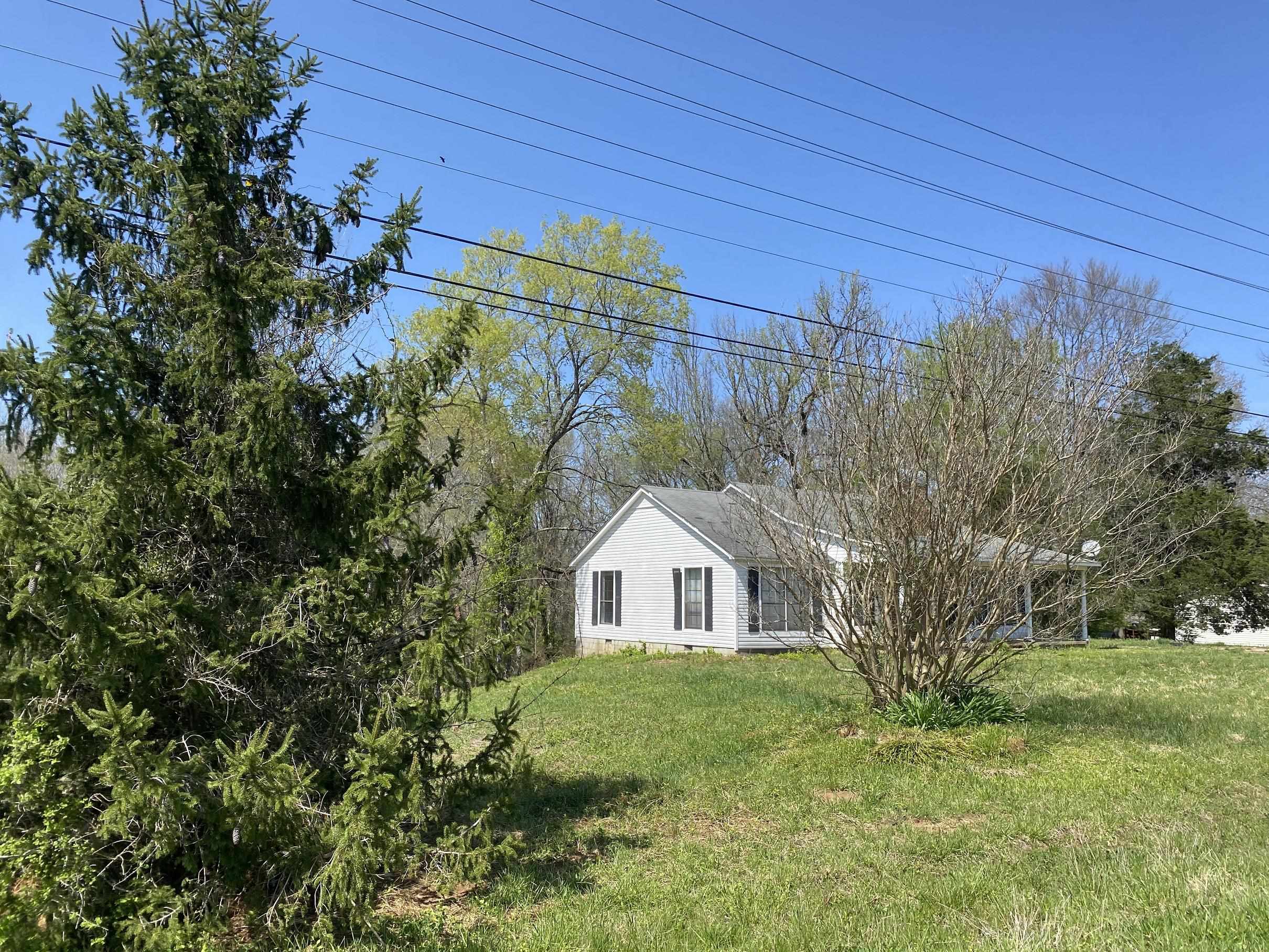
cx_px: 634
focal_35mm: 26
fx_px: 953
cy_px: 476
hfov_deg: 67.3
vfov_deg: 53.1
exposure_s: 1/1927
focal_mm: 4.25
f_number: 1.8
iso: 32
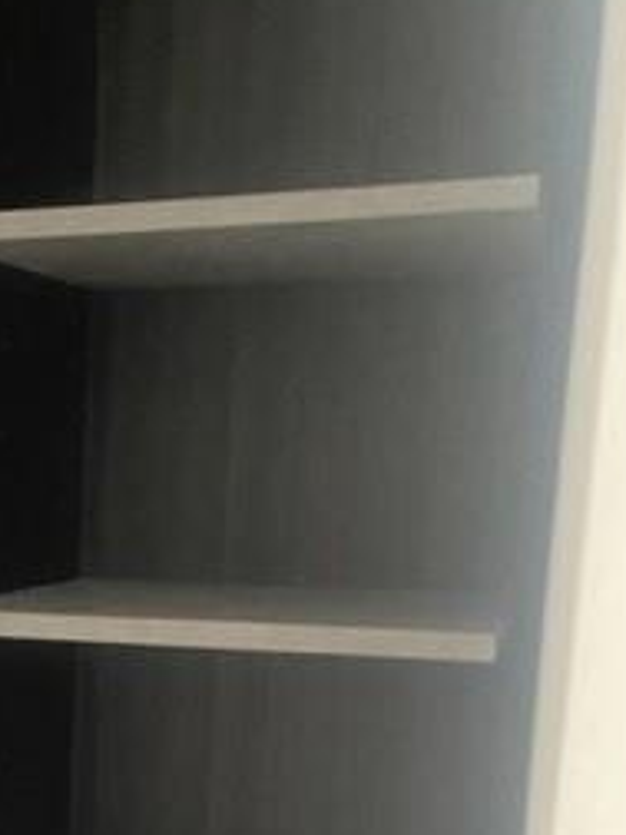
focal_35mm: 66
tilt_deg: -10.8
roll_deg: +1.5
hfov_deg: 20.8
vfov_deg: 27.9
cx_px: -119
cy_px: 802
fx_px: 1591
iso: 1000
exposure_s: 1/30
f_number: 1.6
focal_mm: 5.1
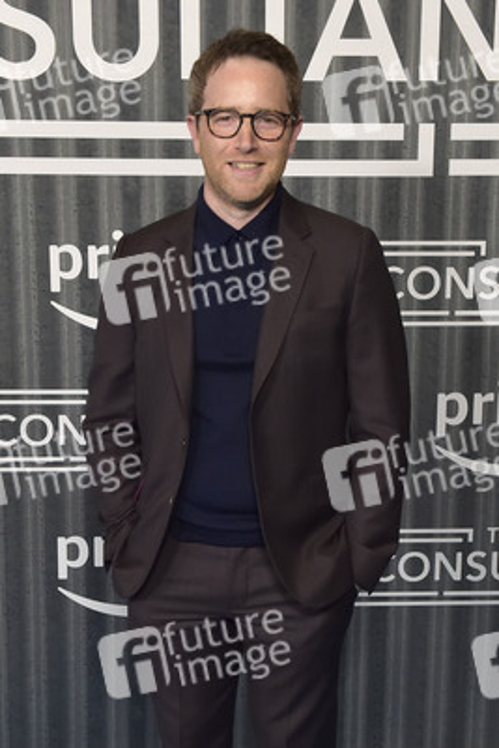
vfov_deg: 43.6
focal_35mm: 45
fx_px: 935
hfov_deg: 29.9
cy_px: 374
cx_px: 250
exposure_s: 1/250
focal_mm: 45
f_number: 6.3
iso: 2500
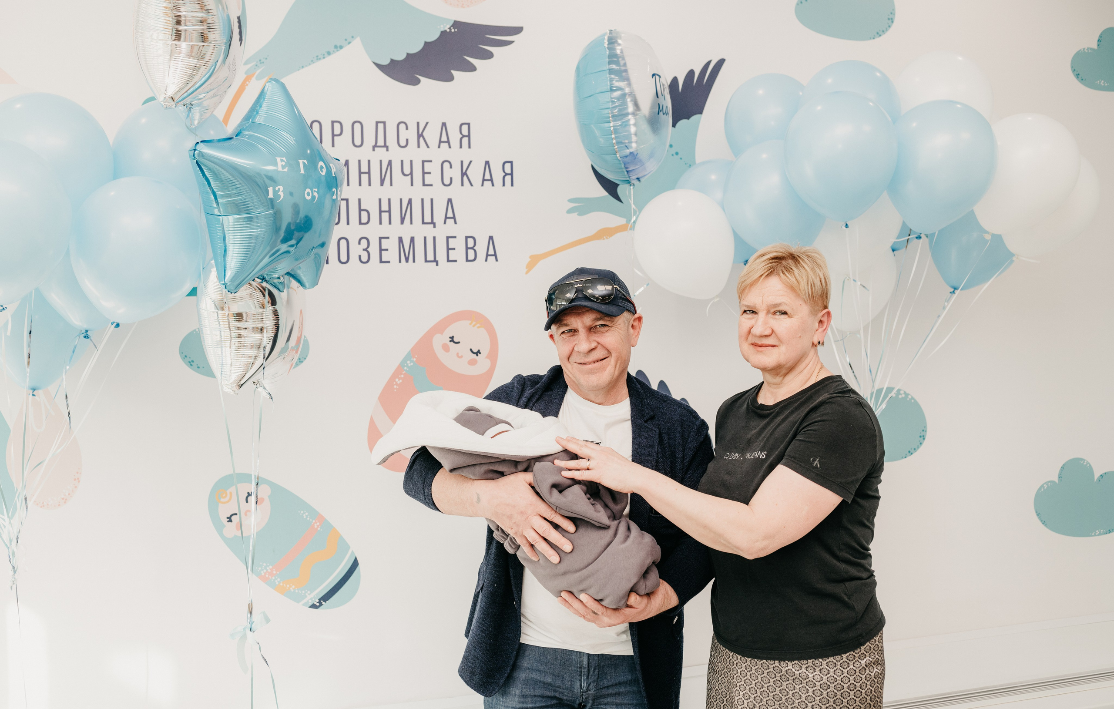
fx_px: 1094
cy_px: 375
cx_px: 551
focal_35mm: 36
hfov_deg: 54.0
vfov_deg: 35.9
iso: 320
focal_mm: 35
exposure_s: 1/160
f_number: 4
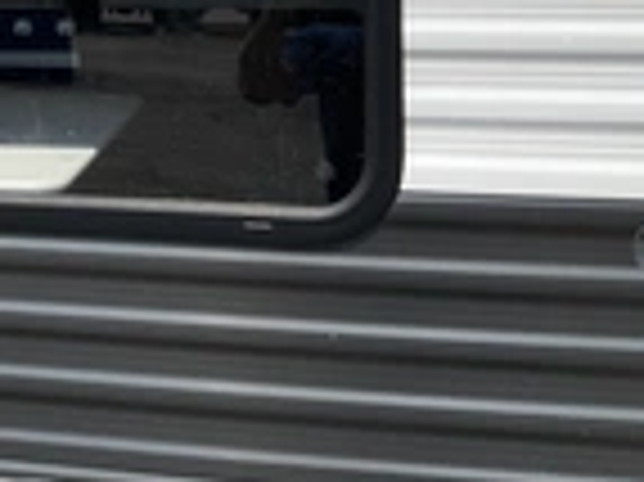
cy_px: -72
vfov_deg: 17.5
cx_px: -90
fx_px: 1506
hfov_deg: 22.6
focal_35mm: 81
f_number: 1.8
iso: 25
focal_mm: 3
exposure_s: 1/3322
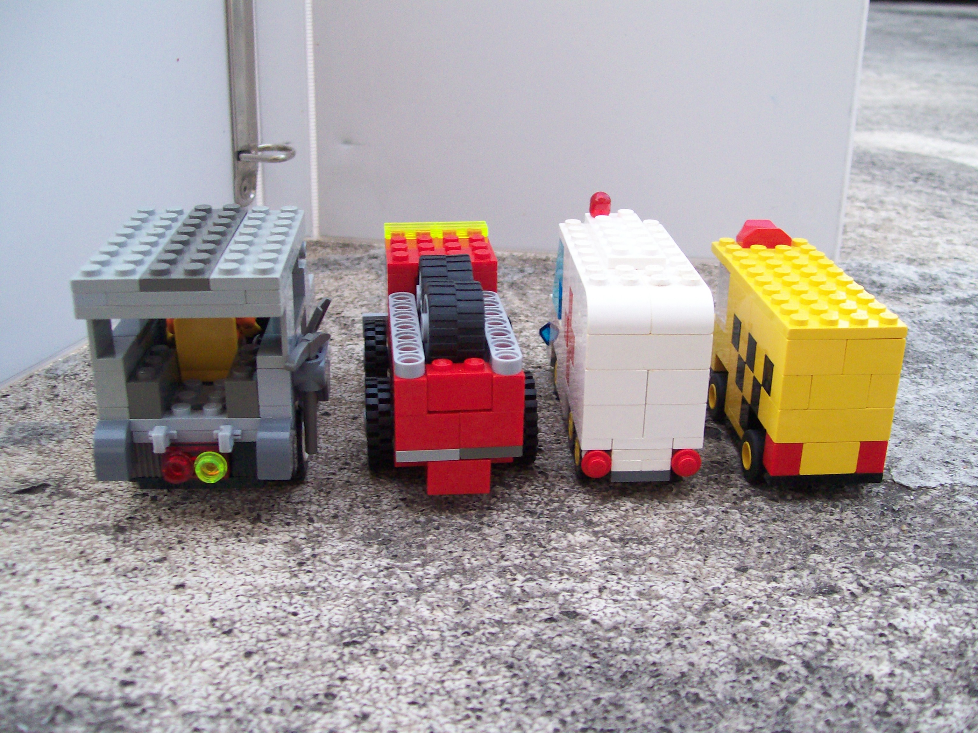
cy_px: 366
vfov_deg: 39.7
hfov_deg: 51.4
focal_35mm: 36
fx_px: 1017
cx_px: 489
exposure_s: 1/32
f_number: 2.7
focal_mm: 6
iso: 155
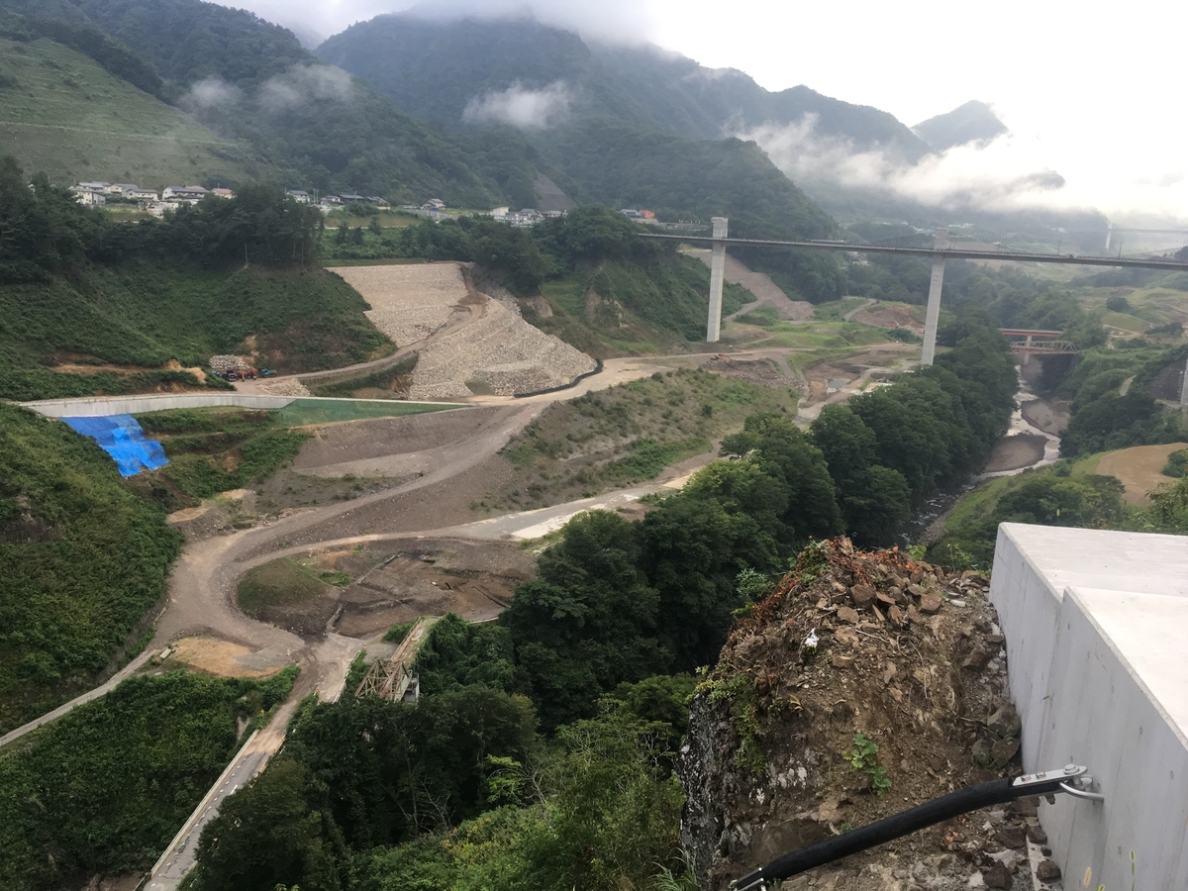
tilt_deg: -12.5
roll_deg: -4.1
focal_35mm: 29
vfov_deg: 48.2
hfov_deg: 61.7
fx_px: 995
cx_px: 594
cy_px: 446
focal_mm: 4.15
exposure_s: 1/120
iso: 40
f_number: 2.2
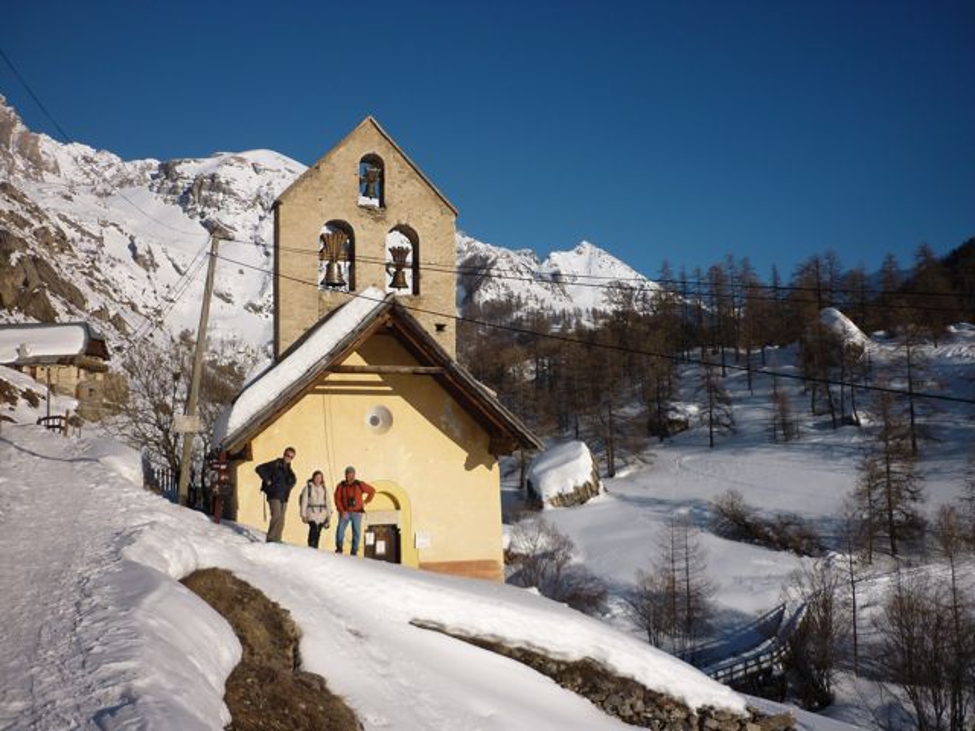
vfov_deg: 42.9
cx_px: 488
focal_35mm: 33
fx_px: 929
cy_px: 366
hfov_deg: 55.4
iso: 80
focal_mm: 5.5
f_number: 8
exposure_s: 1/320
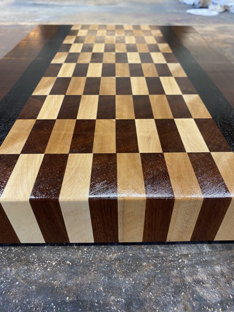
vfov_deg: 67.3
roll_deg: +0.9
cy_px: 156
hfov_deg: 53.1
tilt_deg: -38.8
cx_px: 117
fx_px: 234
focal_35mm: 26
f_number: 1.8
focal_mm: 4.25
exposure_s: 1/60
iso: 125
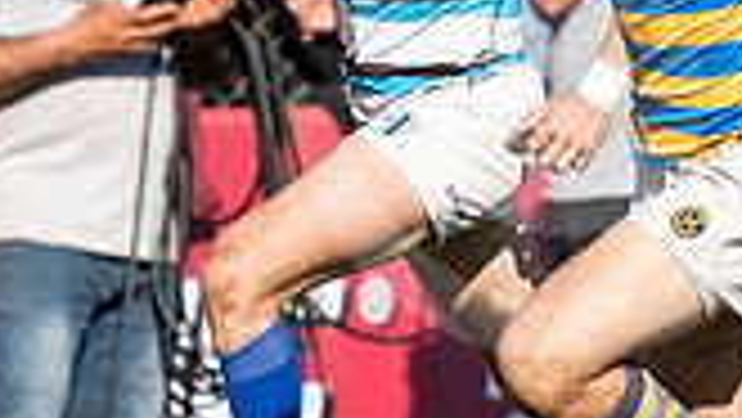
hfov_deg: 0.9
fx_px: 46239
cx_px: 442
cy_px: 280
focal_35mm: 2349
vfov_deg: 0.5
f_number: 2.8
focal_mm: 400
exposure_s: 1/1250
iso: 100
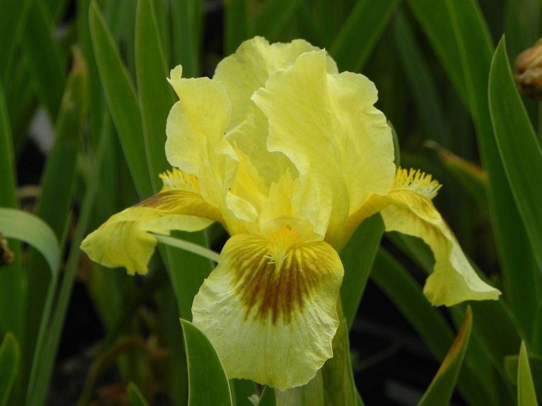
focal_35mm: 162
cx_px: 271
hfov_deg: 12.2
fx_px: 2536
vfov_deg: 9.2
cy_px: 203
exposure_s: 1/800
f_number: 5
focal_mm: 28.8
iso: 160
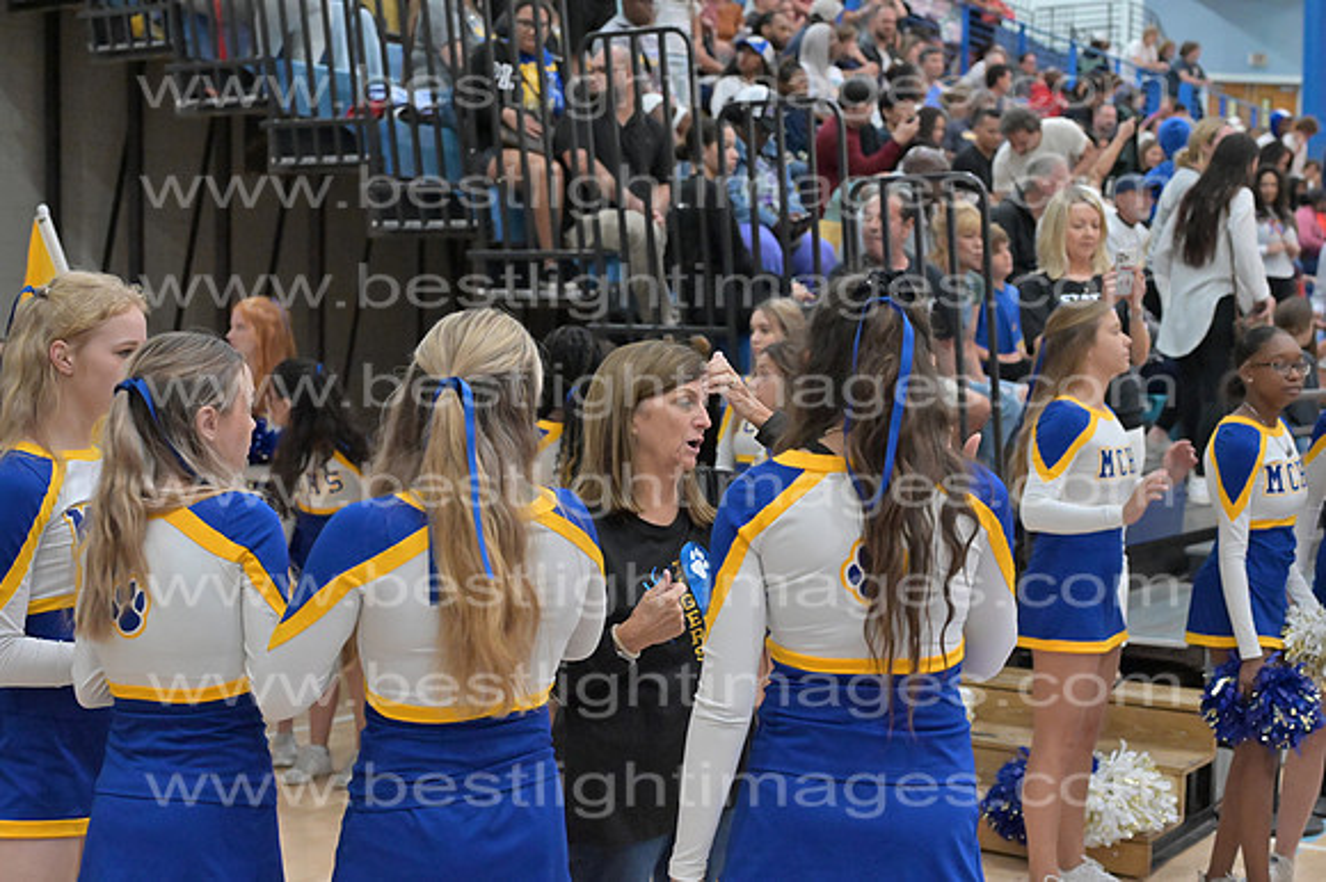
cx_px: 663
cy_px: 441
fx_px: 1841
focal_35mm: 50
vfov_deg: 27.0
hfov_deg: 39.6
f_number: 4
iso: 10000
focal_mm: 50
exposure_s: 1/800
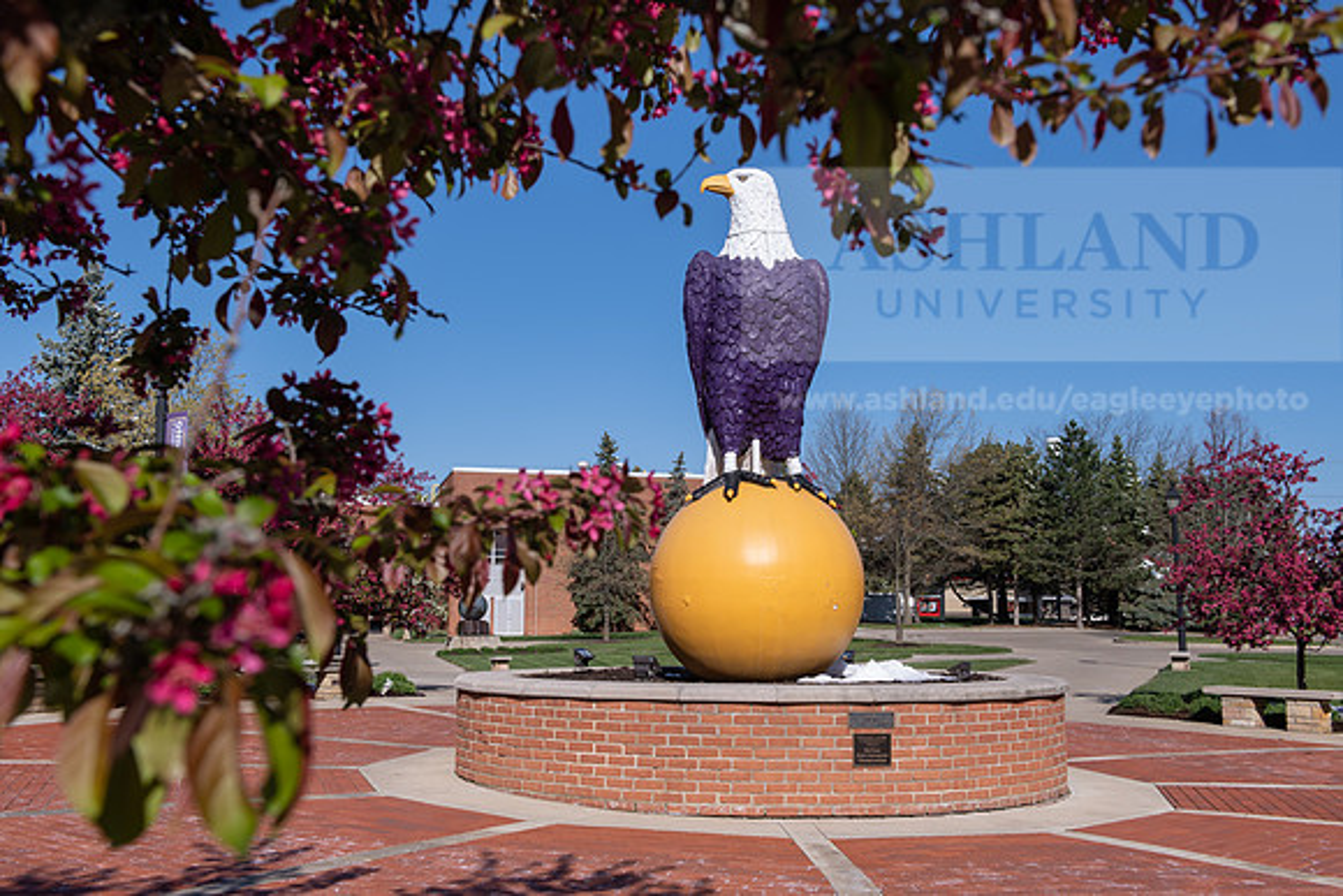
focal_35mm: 38
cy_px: 448
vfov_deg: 35.1
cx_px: 672
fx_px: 1418
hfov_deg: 50.7
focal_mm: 38
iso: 125
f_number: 8
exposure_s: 1/400
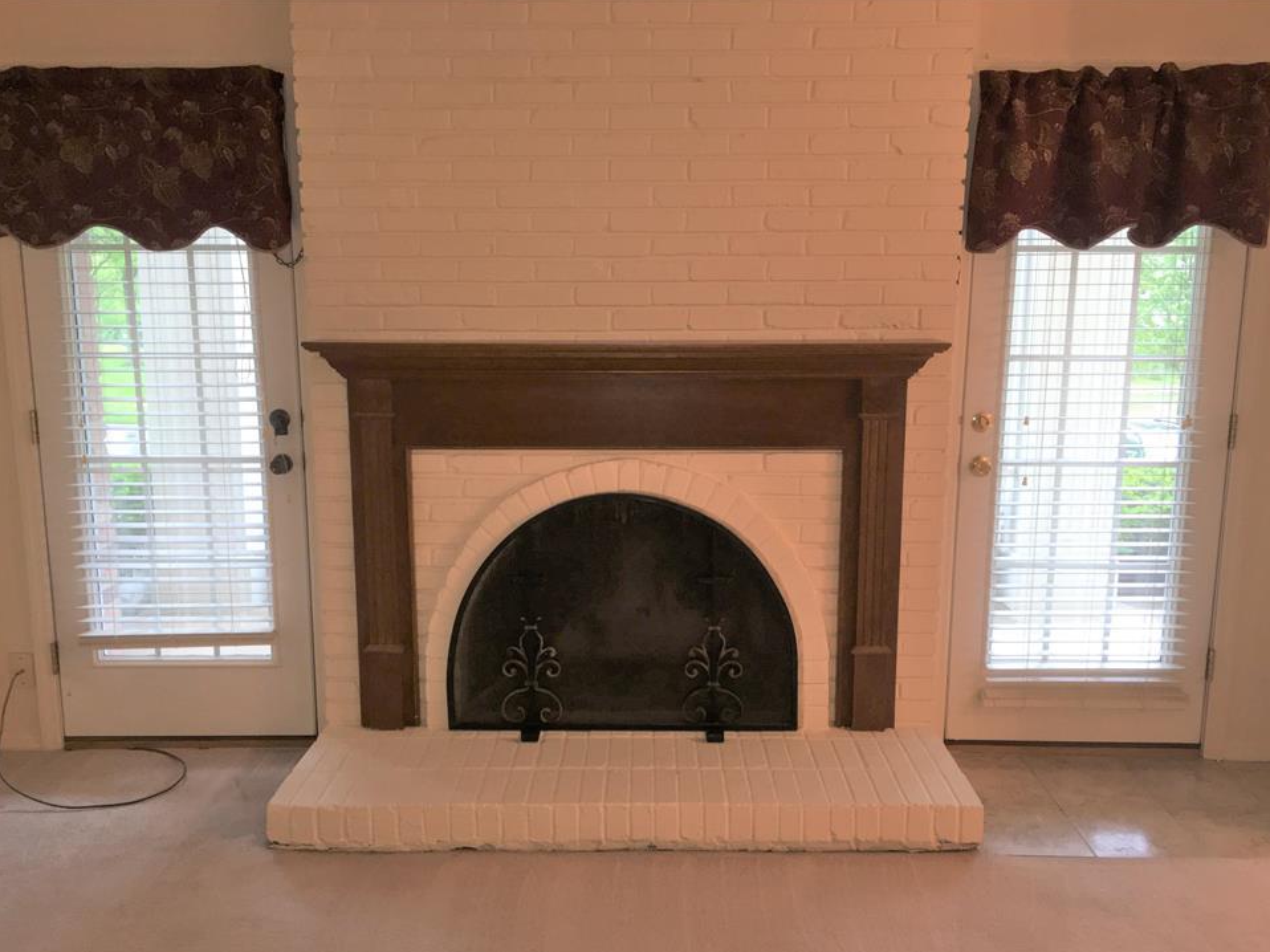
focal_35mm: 31
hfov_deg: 58.3
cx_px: 612
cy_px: 505
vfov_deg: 45.4
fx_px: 1137
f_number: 2.2
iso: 64
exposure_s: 1/30
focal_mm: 4.15
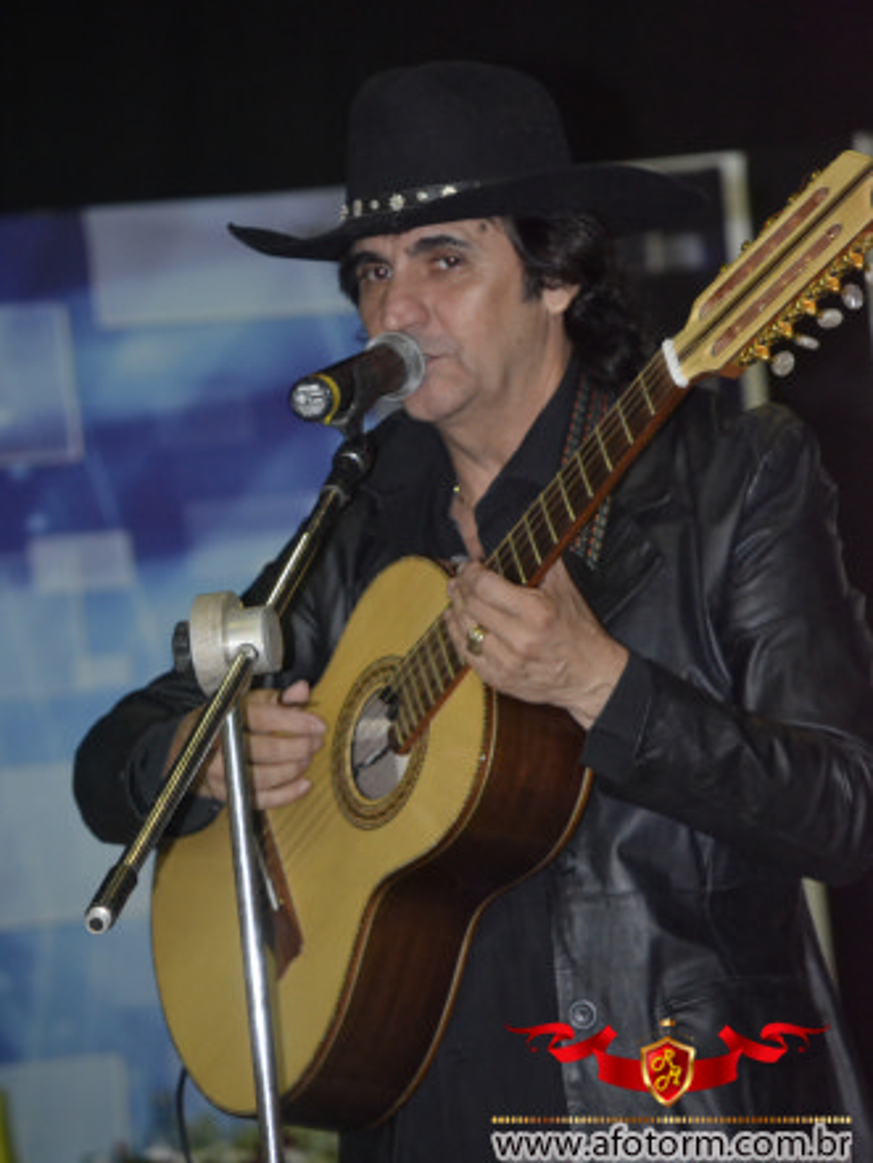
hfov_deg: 6.7
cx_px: 436
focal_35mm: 221
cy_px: 541
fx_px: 7412
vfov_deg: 9.0
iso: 3200
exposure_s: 1/60
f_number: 5.6
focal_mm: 135
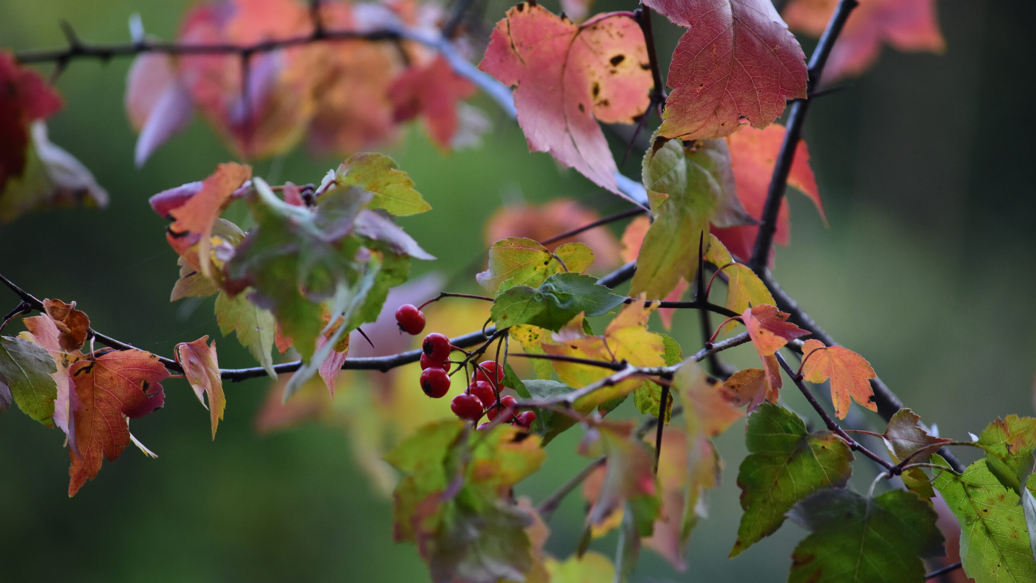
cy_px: 305
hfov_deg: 6.9
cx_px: 518
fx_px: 8654
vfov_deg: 3.9
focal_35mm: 315
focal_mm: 200
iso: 800
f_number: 5
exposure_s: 1/500
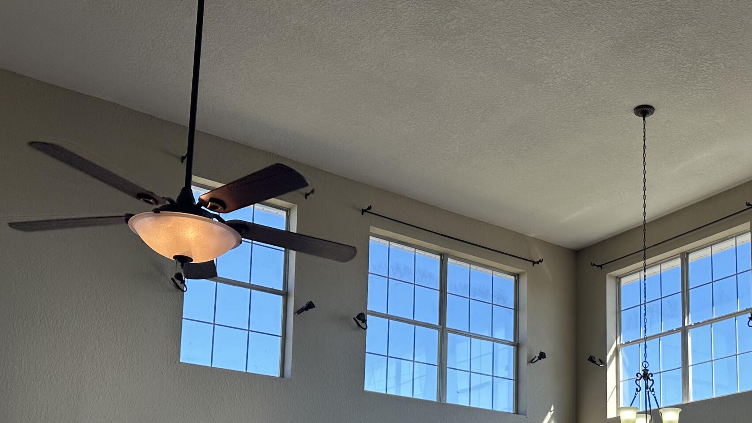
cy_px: 423
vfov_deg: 24.8
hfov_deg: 43.4
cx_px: 549
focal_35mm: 46
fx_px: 917
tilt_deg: +8.8
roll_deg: +1.0
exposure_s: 1/642
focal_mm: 6.86
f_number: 1.78
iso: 80
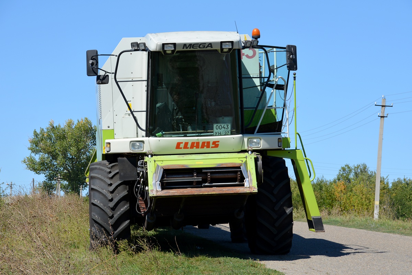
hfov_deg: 18.2
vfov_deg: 12.2
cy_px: 138
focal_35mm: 112
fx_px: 1288
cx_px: 206
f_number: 8
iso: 100
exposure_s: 1/250
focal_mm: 75
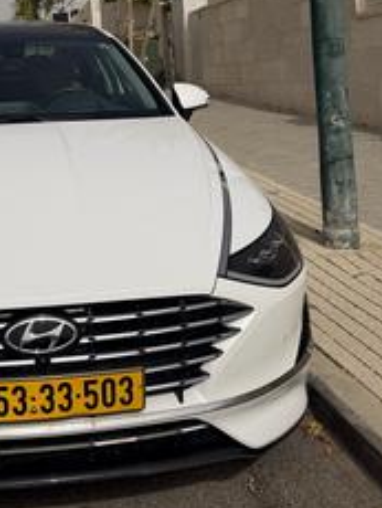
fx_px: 734
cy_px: 91
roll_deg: +4.0
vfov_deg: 36.6
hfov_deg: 27.9
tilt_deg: -0.2
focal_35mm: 50
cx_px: 24
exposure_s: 1/11905
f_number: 1.78
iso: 80
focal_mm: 6.76
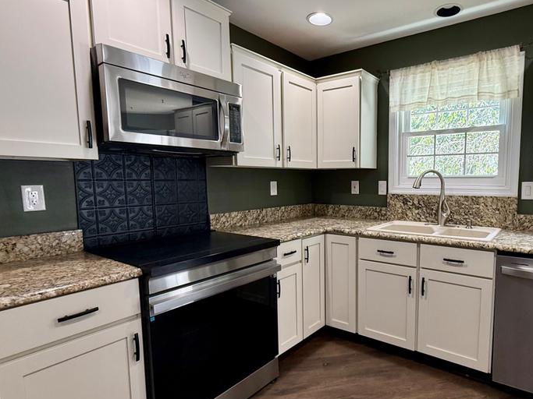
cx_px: 336
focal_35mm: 21
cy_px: 210
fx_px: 323
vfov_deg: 63.4
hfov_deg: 77.4
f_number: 2.2
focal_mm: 2.22
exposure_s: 1/120
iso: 200
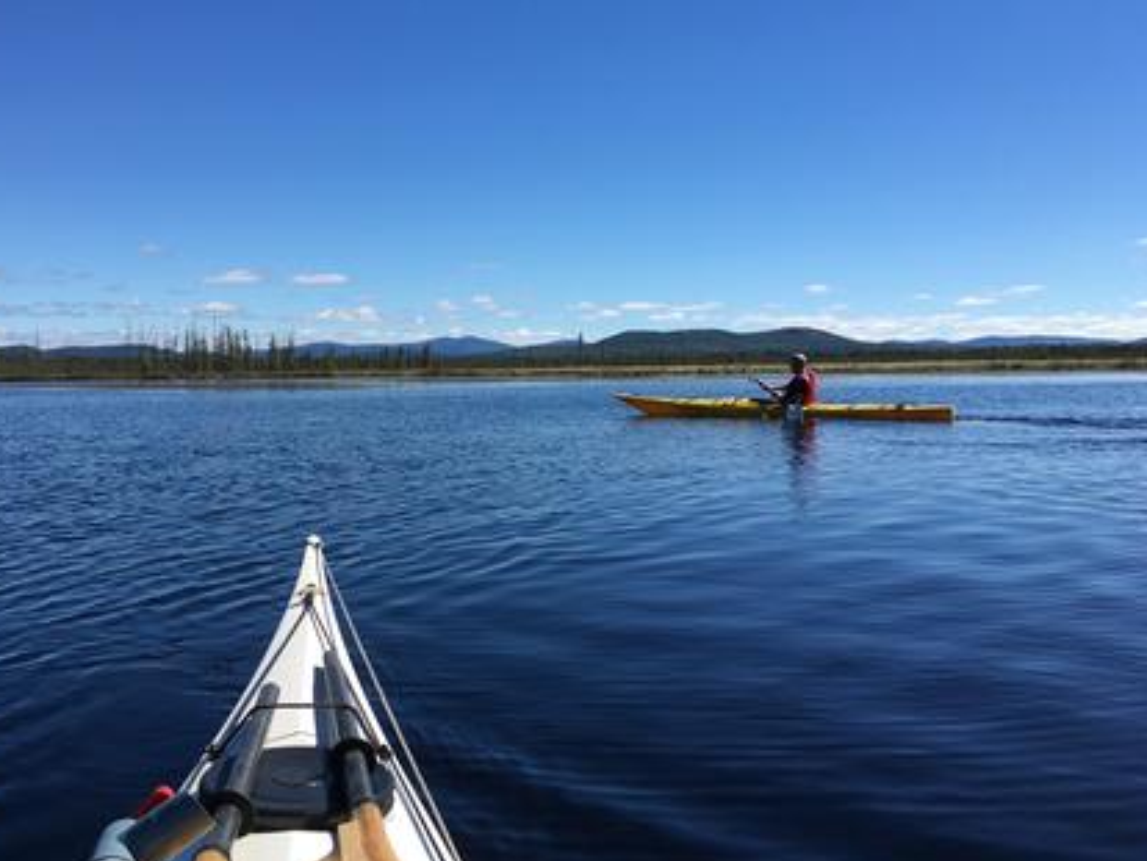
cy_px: 422
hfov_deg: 52.3
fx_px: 1160
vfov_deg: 40.7
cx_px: 477
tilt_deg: -1.8
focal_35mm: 35
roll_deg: +1.3
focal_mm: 4.15
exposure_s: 1/1832
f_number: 2.2
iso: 25
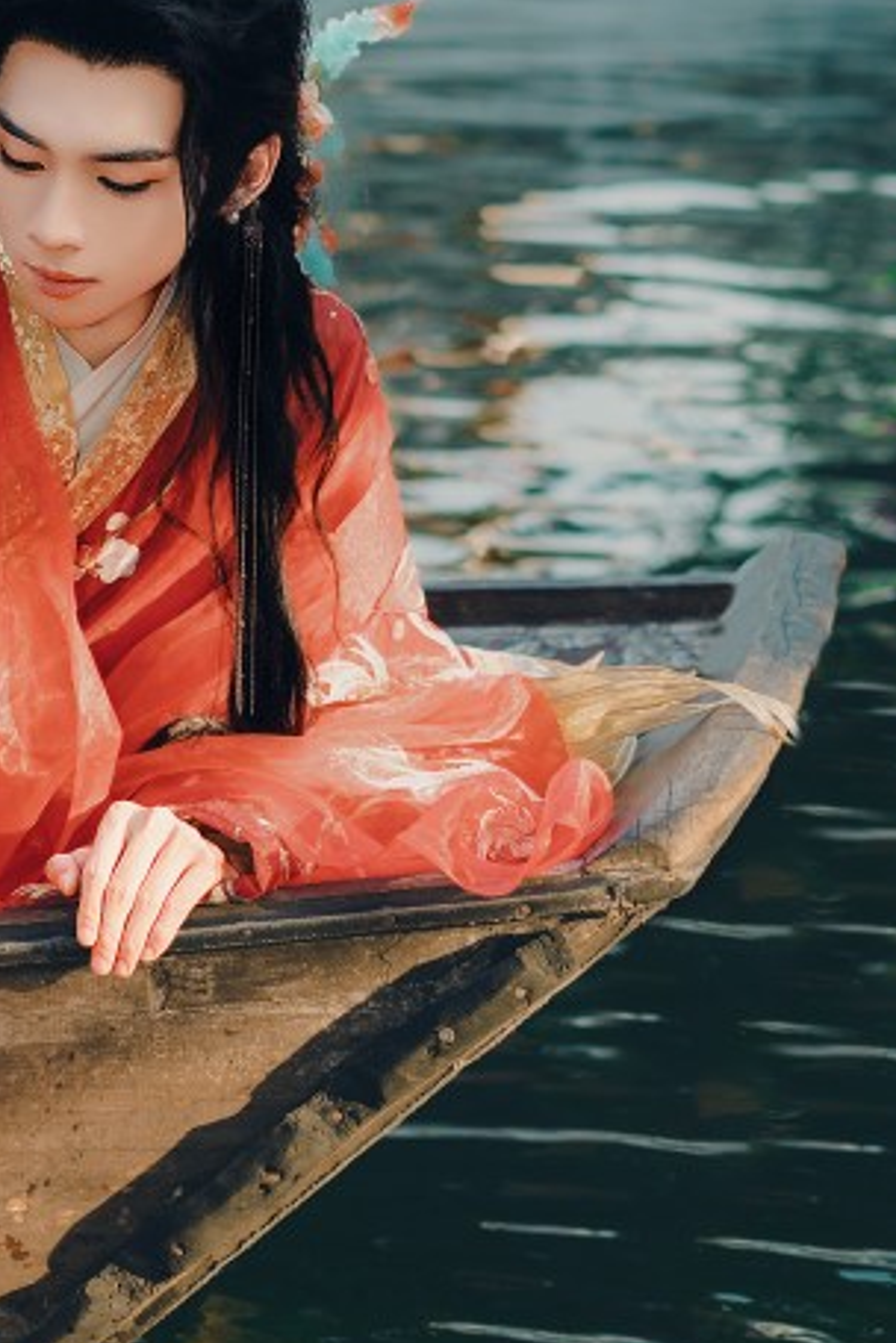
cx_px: -286
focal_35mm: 148
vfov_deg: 13.9
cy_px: 543
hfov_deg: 9.1
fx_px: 5525
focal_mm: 50
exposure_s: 1/200
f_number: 2.5
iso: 100
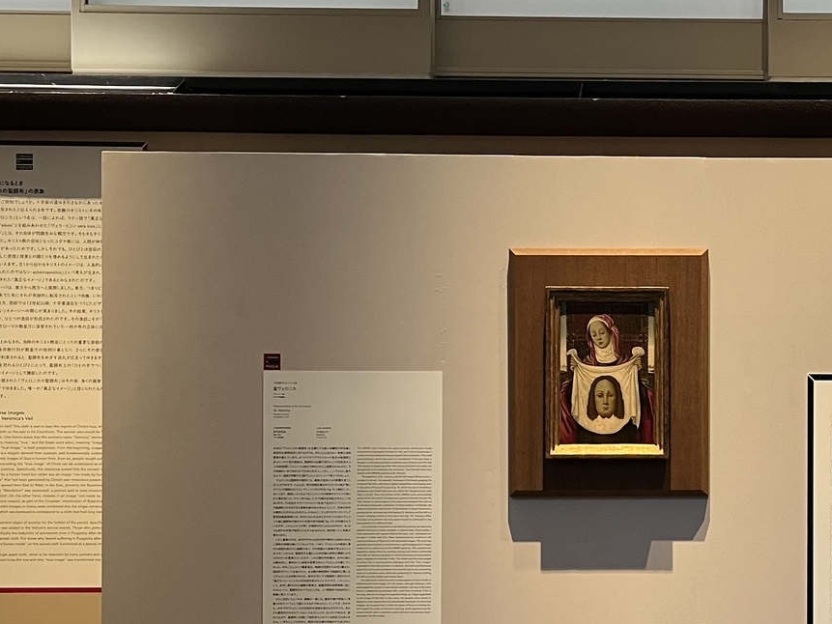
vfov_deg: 25.2
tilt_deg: +0.2
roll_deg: -0.2
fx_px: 1394
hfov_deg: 32.1
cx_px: 698
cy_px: 365
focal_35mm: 58
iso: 125
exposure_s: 1/50
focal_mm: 5.1
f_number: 1.6
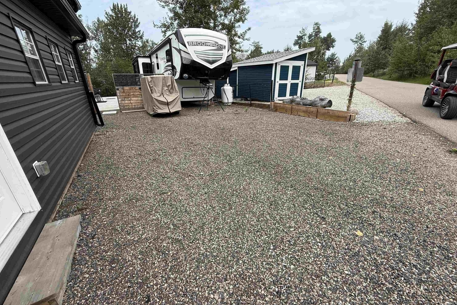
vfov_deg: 77.3
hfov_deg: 100.4
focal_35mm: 15
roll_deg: -0.4
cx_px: 231
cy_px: 150
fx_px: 190
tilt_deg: -18.8
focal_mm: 2.22
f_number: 2.2
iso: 50
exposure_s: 1/638
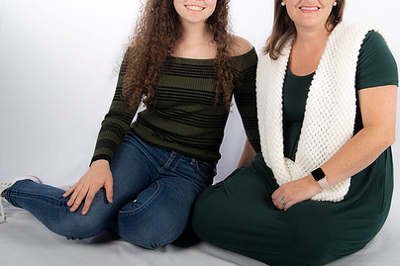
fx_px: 733
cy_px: 98
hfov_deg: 30.5
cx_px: 222
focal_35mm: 66
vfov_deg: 20.5
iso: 100
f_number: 5.6
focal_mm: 46
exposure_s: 1/200
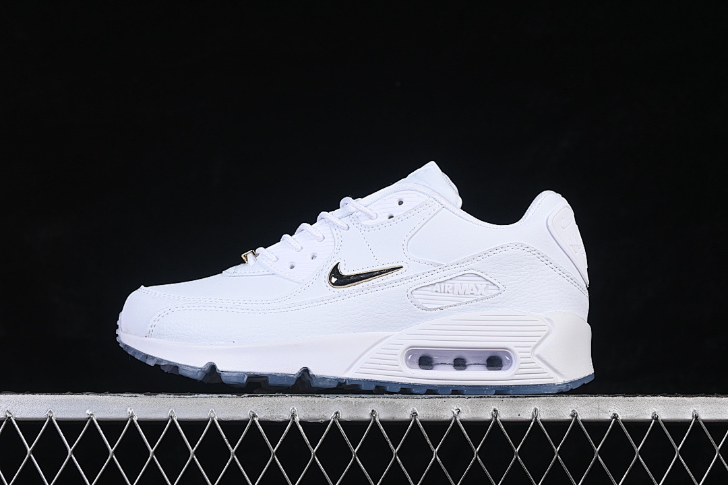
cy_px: 242
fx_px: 1517
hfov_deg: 27.0
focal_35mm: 75
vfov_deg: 18.2
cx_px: 364
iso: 160
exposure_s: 1/100
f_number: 8
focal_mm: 50
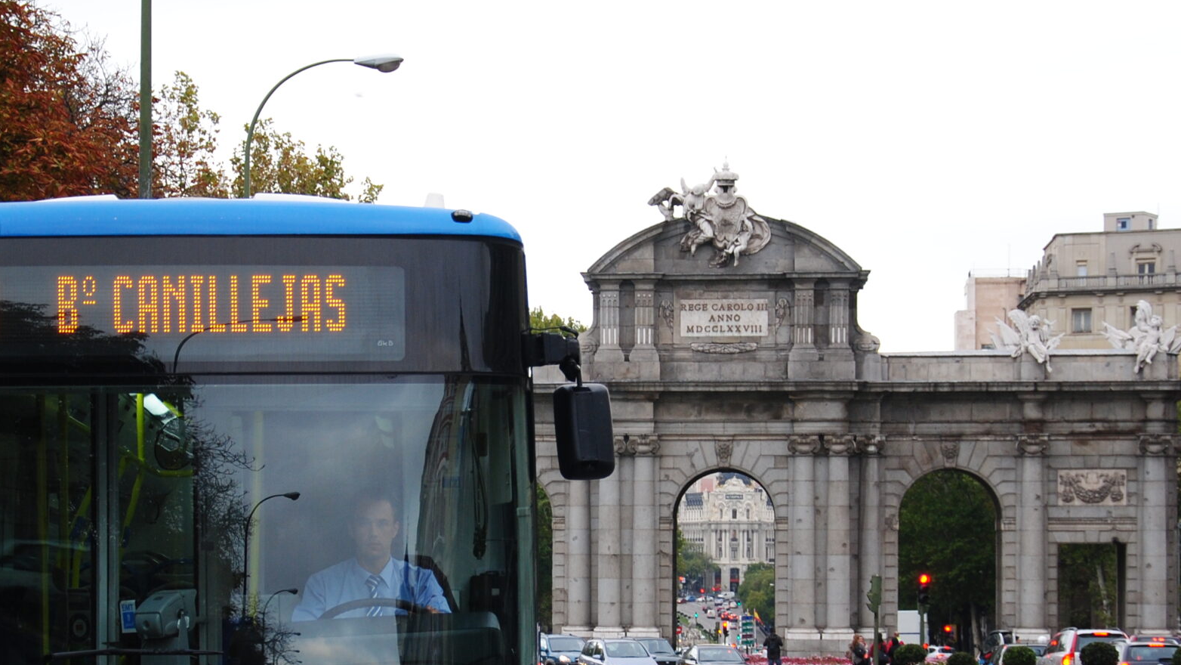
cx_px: 468
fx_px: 3226
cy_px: 524
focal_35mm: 103
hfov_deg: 20.7
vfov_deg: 11.7
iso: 200
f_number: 4.5
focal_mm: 40
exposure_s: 1/60
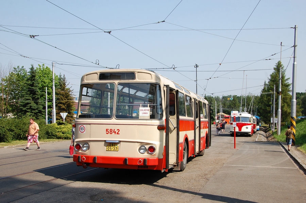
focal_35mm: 42
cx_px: 153
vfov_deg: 31.8
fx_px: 357
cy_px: 102
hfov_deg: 46.4
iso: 200
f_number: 10
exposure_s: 1/250
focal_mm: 28
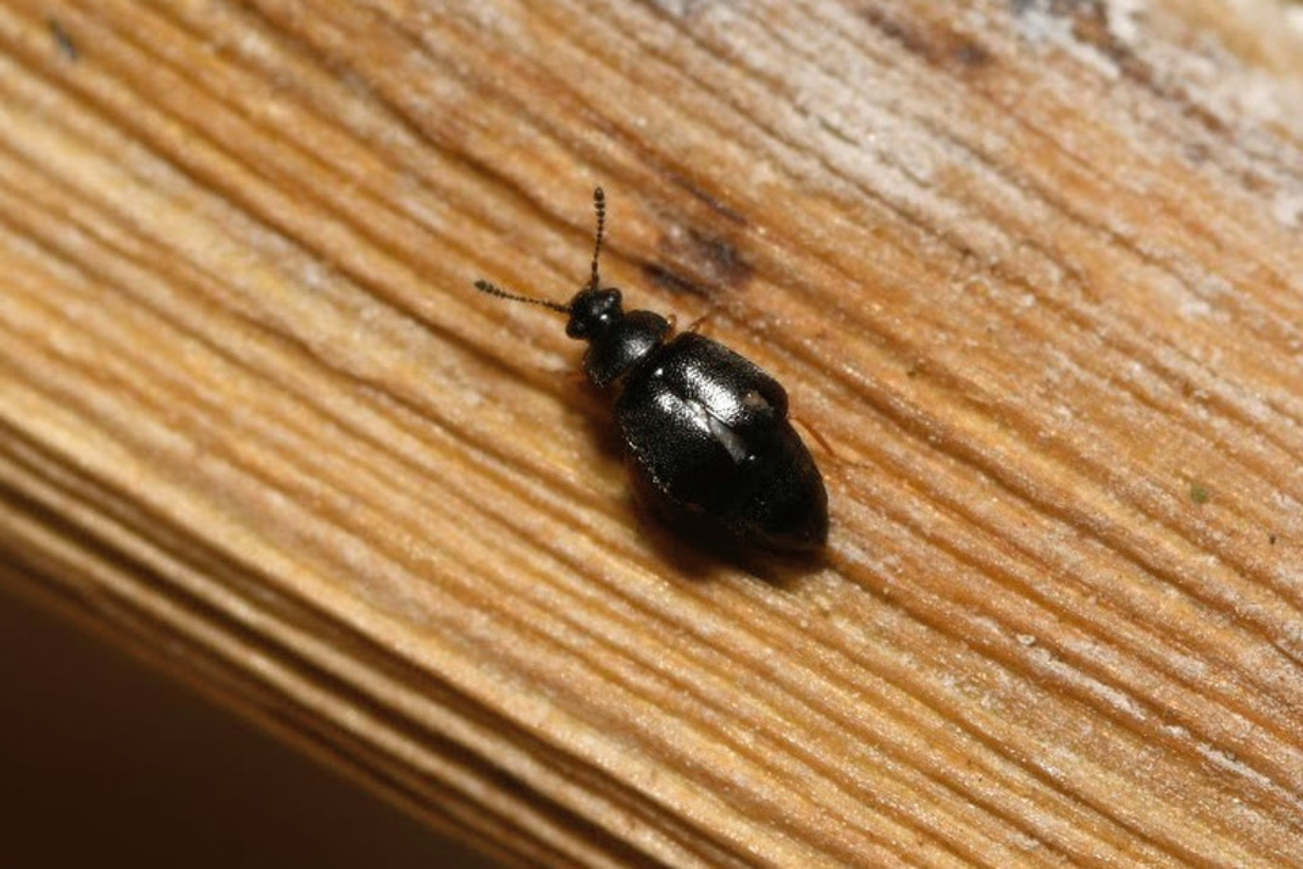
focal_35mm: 158
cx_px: 652
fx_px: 5702
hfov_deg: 13.0
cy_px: 434
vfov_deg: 8.7
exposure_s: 1/60
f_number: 22
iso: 100
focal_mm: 105
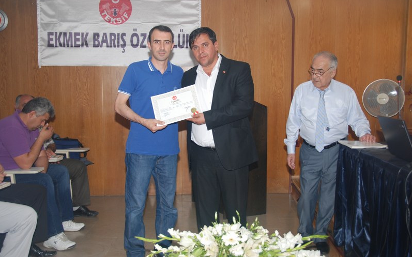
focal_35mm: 40
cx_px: 206
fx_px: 449
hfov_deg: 49.3
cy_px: 124
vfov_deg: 32.0
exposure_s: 1/60
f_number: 4
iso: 200
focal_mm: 26
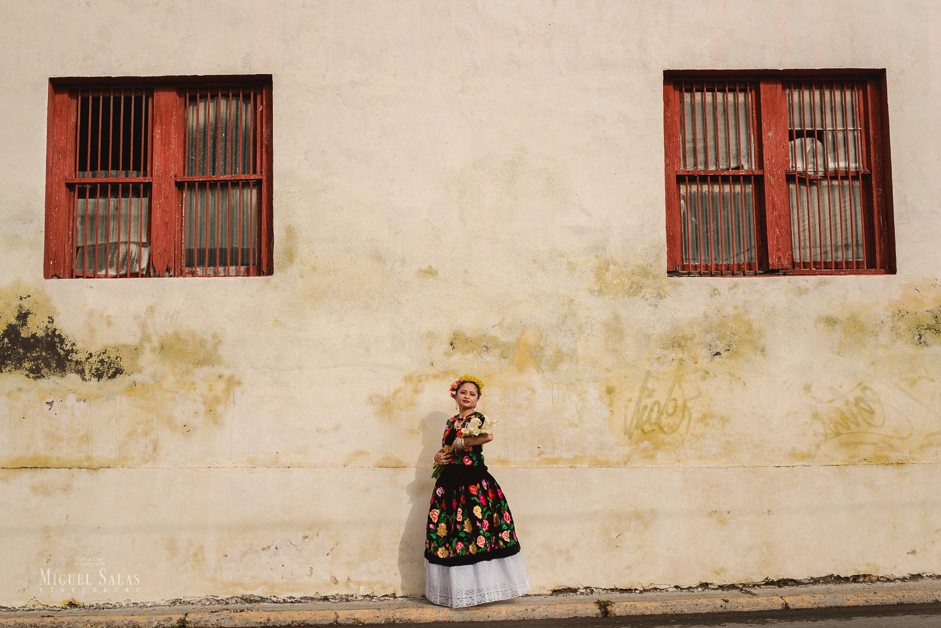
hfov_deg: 37.9
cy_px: 314
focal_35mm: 52
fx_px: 1372
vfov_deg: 25.8
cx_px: 470
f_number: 8
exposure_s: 1/1250
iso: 100
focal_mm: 50
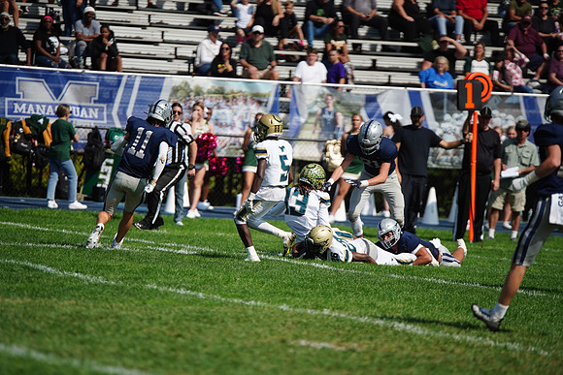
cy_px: 188
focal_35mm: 274
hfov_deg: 7.5
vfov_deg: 5.0
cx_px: 282
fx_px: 4286
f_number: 2.8
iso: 400
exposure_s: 1/8000
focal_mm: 274
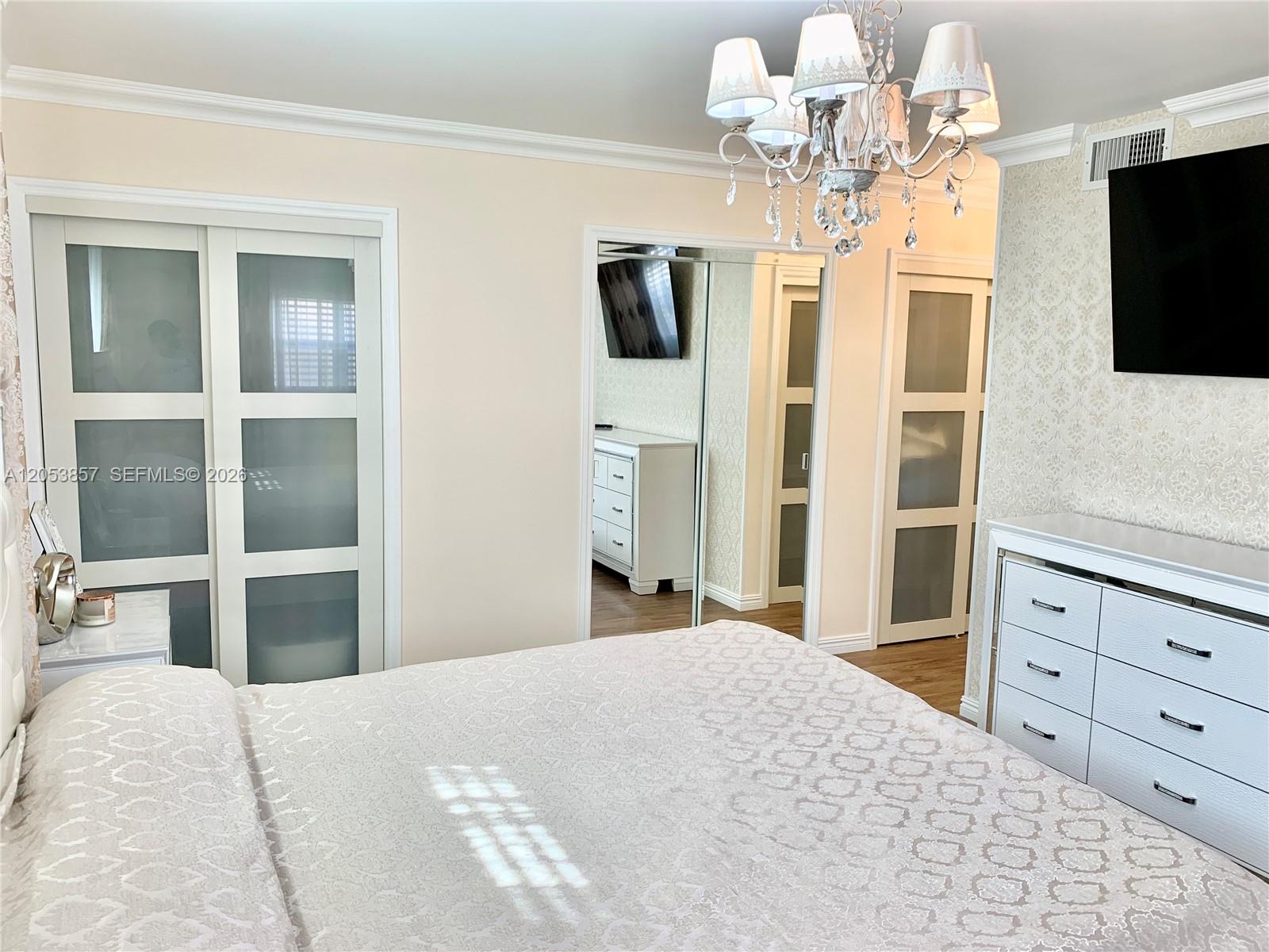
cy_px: 476
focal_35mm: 26
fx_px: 953
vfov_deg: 53.1
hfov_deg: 67.3
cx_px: 634
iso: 64
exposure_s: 1/60
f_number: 1.8
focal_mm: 4.25
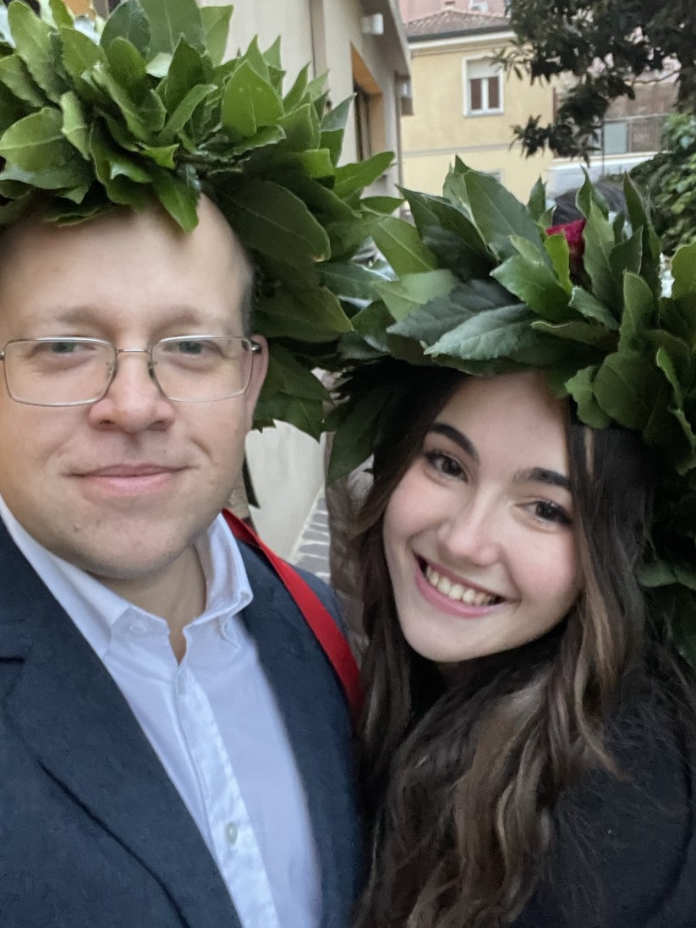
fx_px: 938
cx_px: 326
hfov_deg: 40.7
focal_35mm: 35
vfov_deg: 52.5
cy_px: 406
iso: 800
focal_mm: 2.71
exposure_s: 1/17
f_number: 2.2
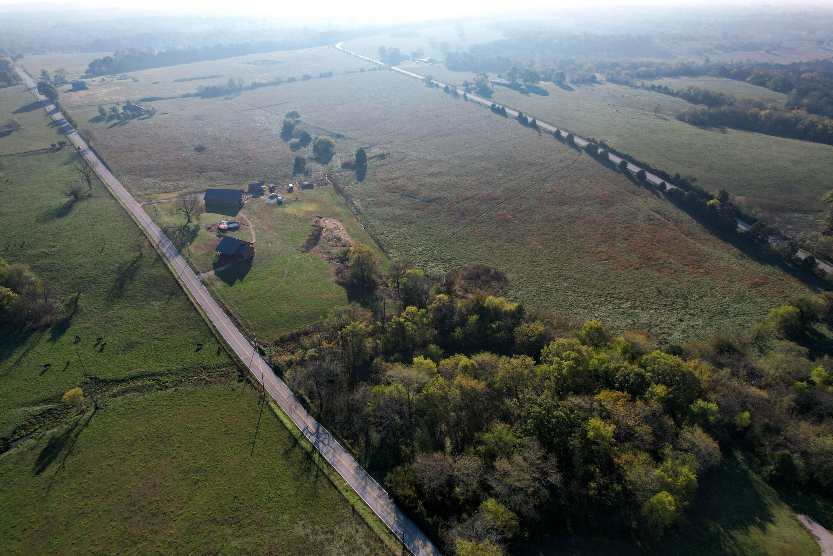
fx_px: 509
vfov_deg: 57.2
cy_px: 278
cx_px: 416
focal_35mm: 22
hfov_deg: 78.6
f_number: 2.8
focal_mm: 8.38
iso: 130
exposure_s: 1/400
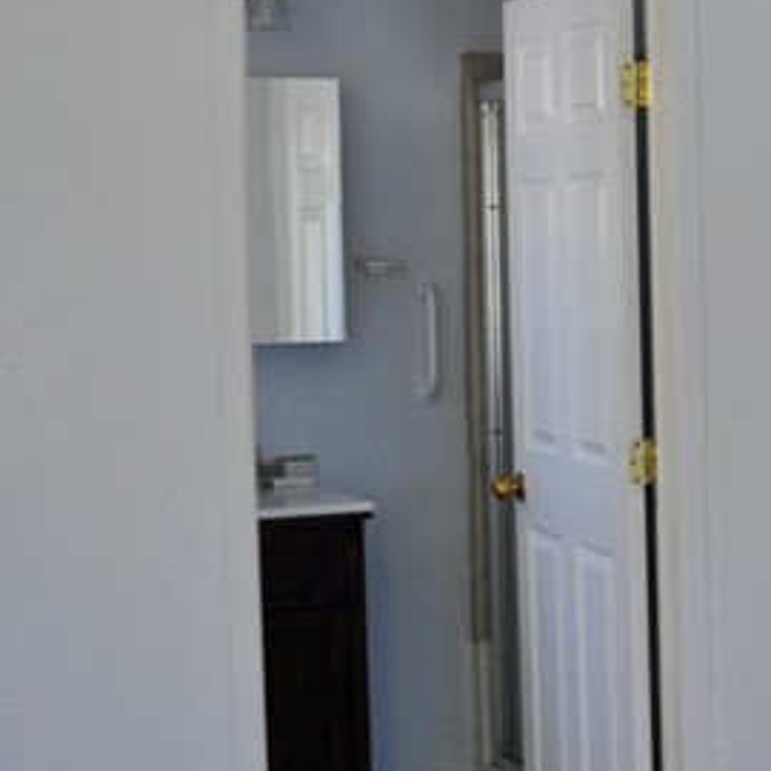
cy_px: 340
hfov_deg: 18.1
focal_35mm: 87
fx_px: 2192
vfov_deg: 19.9
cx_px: 1097
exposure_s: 1/25
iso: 400
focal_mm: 18
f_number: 5
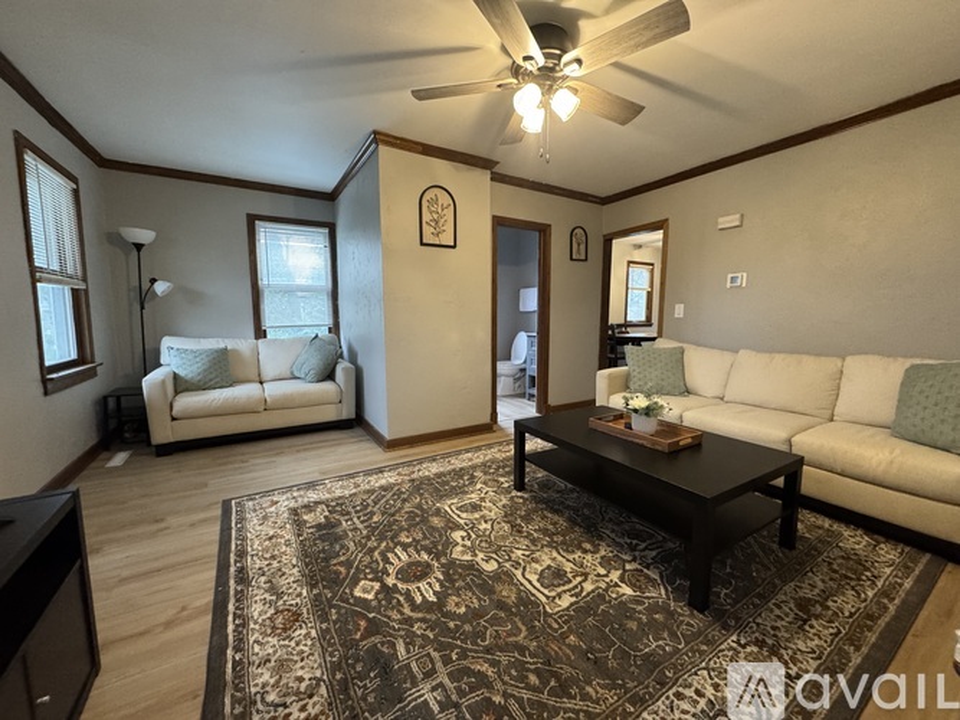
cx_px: 480
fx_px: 388
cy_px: 360
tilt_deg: -6.2
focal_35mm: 14
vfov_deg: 85.7
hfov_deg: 102.1
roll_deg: +0.5
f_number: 2.2
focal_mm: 2.22
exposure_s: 1/60
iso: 500
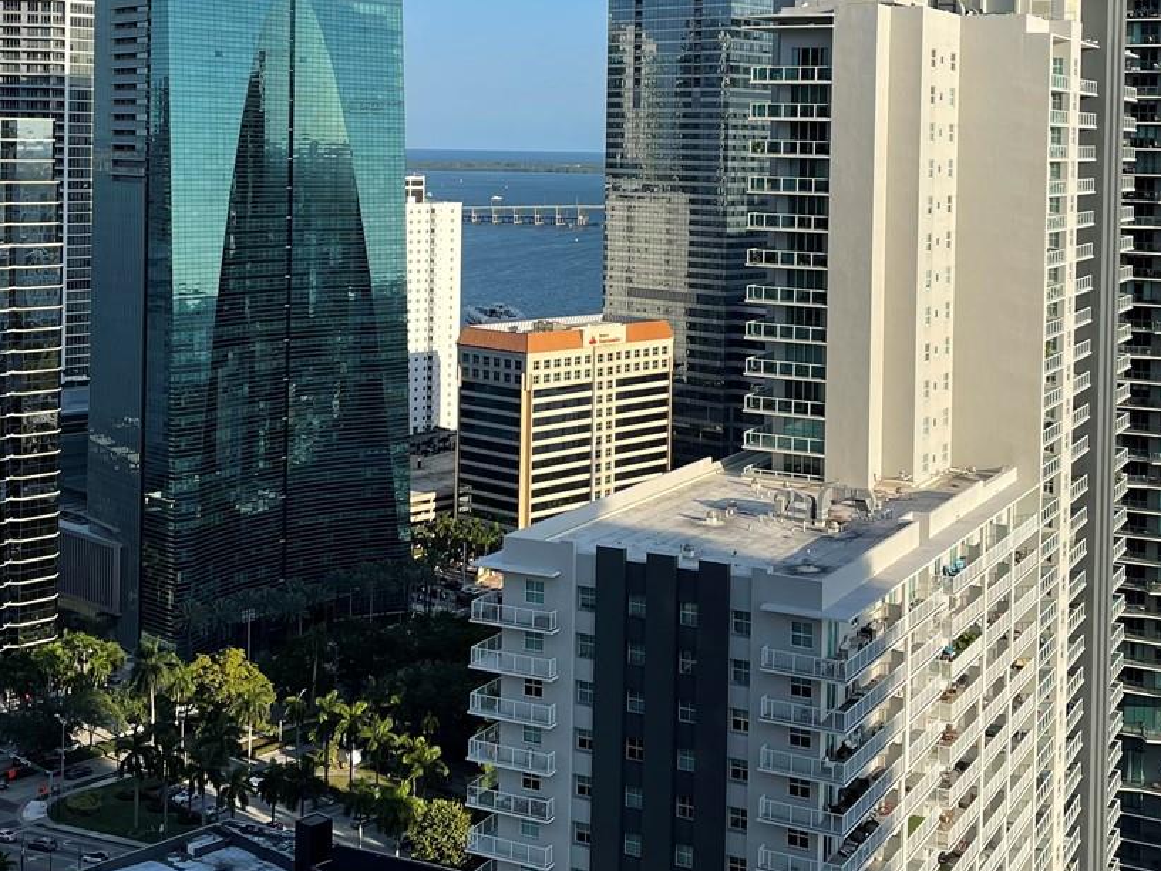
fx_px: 1643
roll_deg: -0.9
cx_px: 612
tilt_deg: -1.8
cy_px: 168
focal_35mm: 49
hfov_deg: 38.9
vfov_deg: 29.0
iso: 32
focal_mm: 5.1
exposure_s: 1/2597
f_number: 1.6
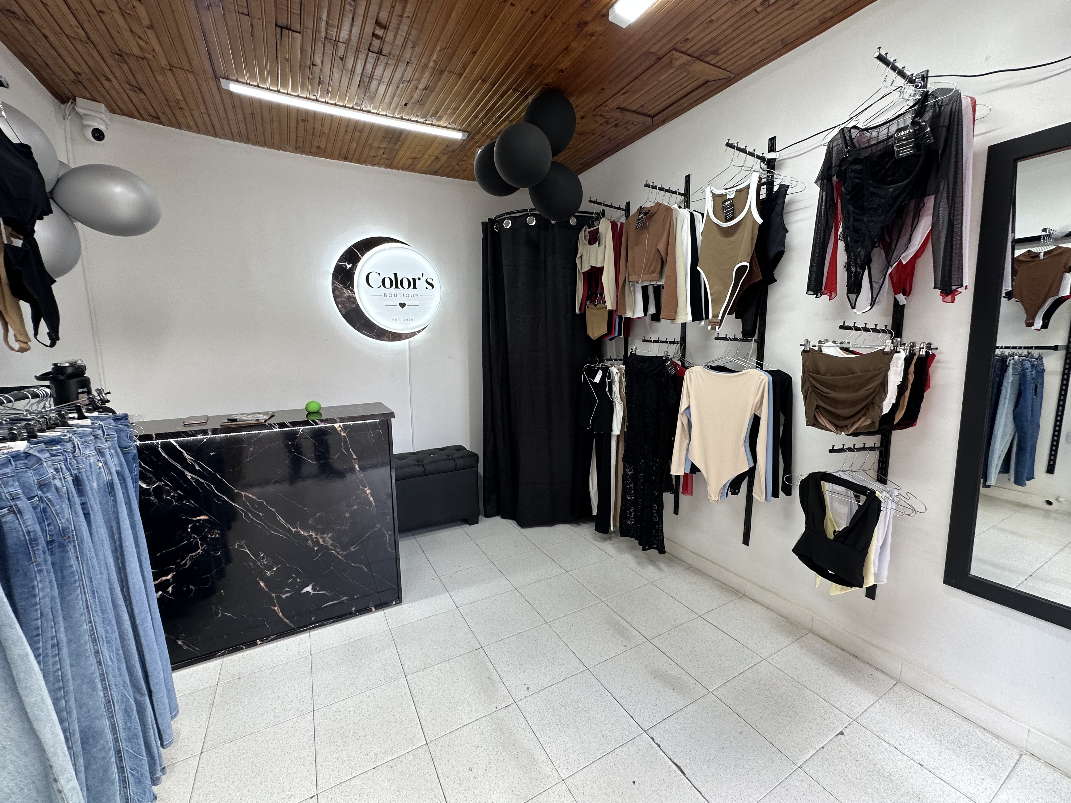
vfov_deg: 85.7
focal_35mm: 14
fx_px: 433
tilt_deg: -8.4
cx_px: 536
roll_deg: +0.7
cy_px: 402
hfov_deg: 102.1
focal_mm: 2.22
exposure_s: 1/120
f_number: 2.2
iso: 80
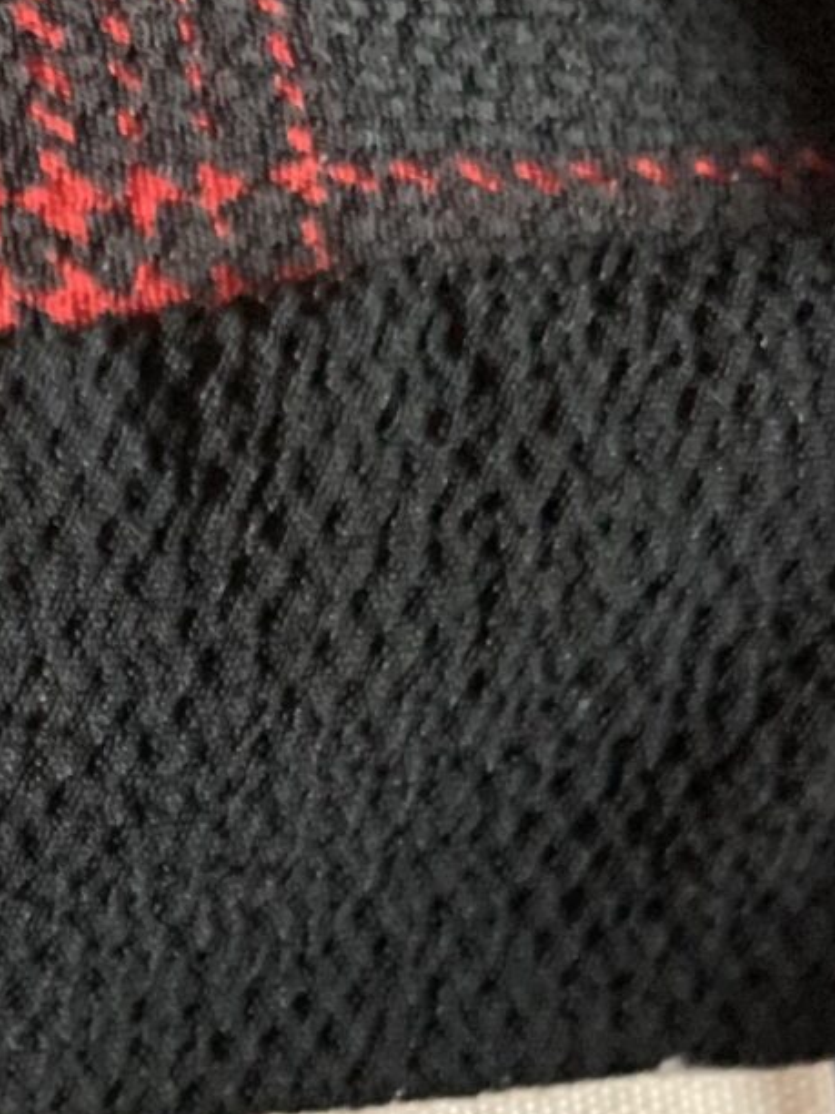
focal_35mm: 87
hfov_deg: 16.2
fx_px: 2798
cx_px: -207
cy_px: 1489
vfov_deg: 20.4
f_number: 1.8
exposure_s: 1/30
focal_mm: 4.25
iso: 320
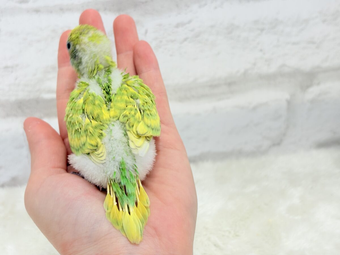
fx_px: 511
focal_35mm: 52
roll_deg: +5.2
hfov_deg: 36.8
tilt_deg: -21.9
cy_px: 128
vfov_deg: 28.0
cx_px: 170
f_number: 1.6
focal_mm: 5.96
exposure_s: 1/50
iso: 32
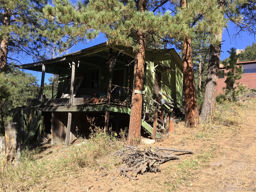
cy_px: 96
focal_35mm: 31
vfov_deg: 45.4
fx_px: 229
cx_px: 128
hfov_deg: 58.4
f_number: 2.4
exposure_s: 1/604
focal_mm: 3.3
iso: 25
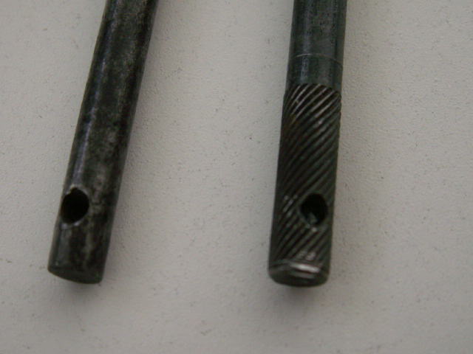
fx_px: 847
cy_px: 177
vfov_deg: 23.7
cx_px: 236
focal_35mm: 62
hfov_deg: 31.2
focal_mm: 10.28
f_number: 3.2
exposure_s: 1/40
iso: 100
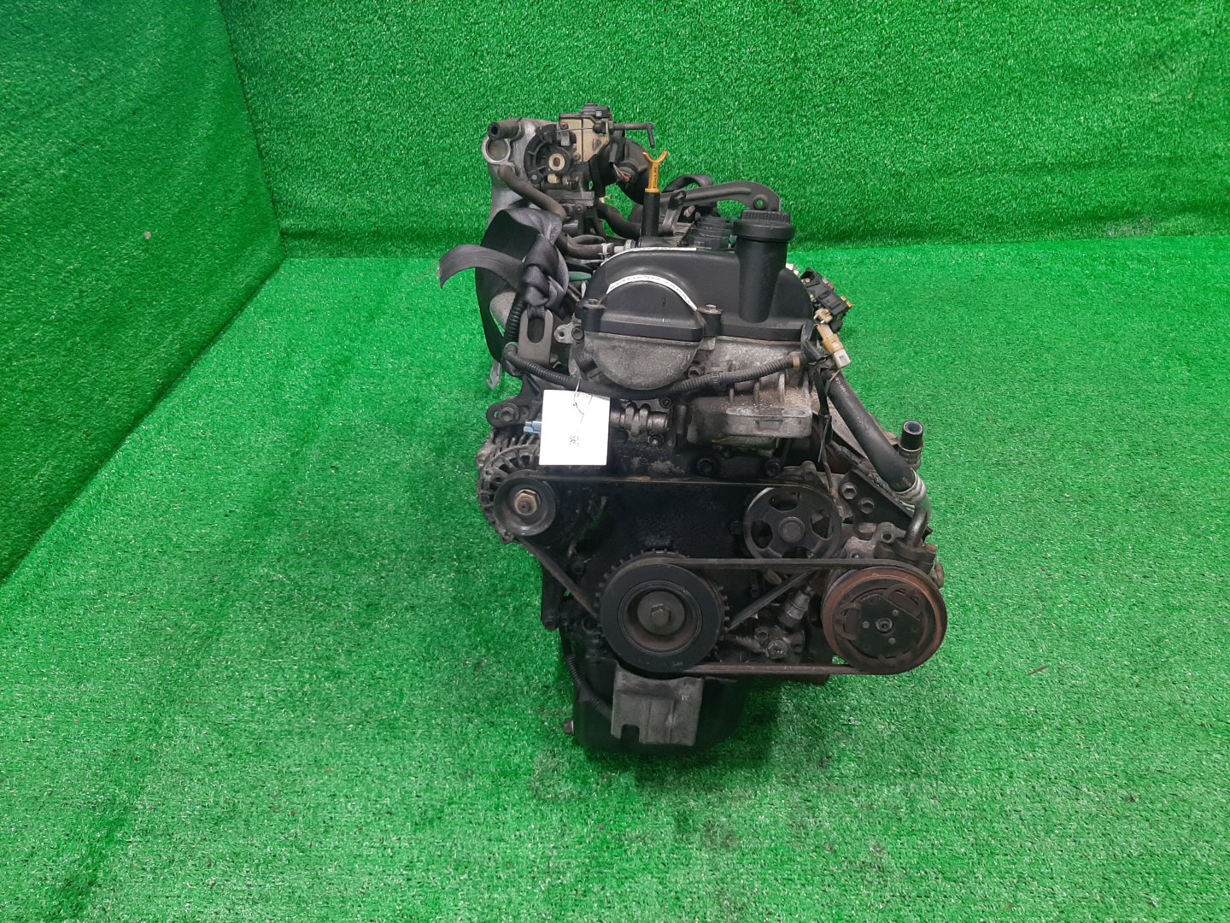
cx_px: 615
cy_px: 462
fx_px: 924
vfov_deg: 53.1
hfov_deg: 67.3
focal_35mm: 26
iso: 133
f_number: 1.7
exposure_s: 1/50
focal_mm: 3.93
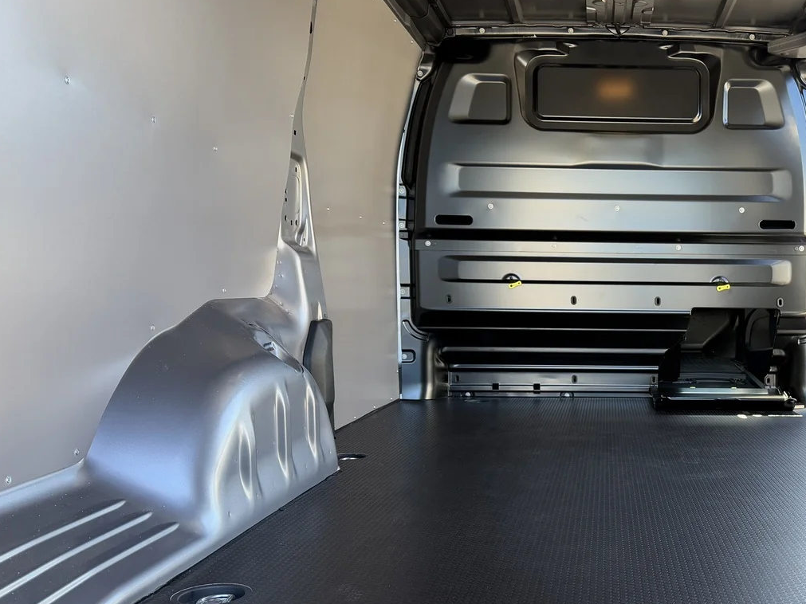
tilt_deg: -6.4
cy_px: 359
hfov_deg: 46.6
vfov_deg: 37.6
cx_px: 633
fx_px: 885
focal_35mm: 38
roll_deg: -0.4
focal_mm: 6.76
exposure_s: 1/201
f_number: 1.78
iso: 125
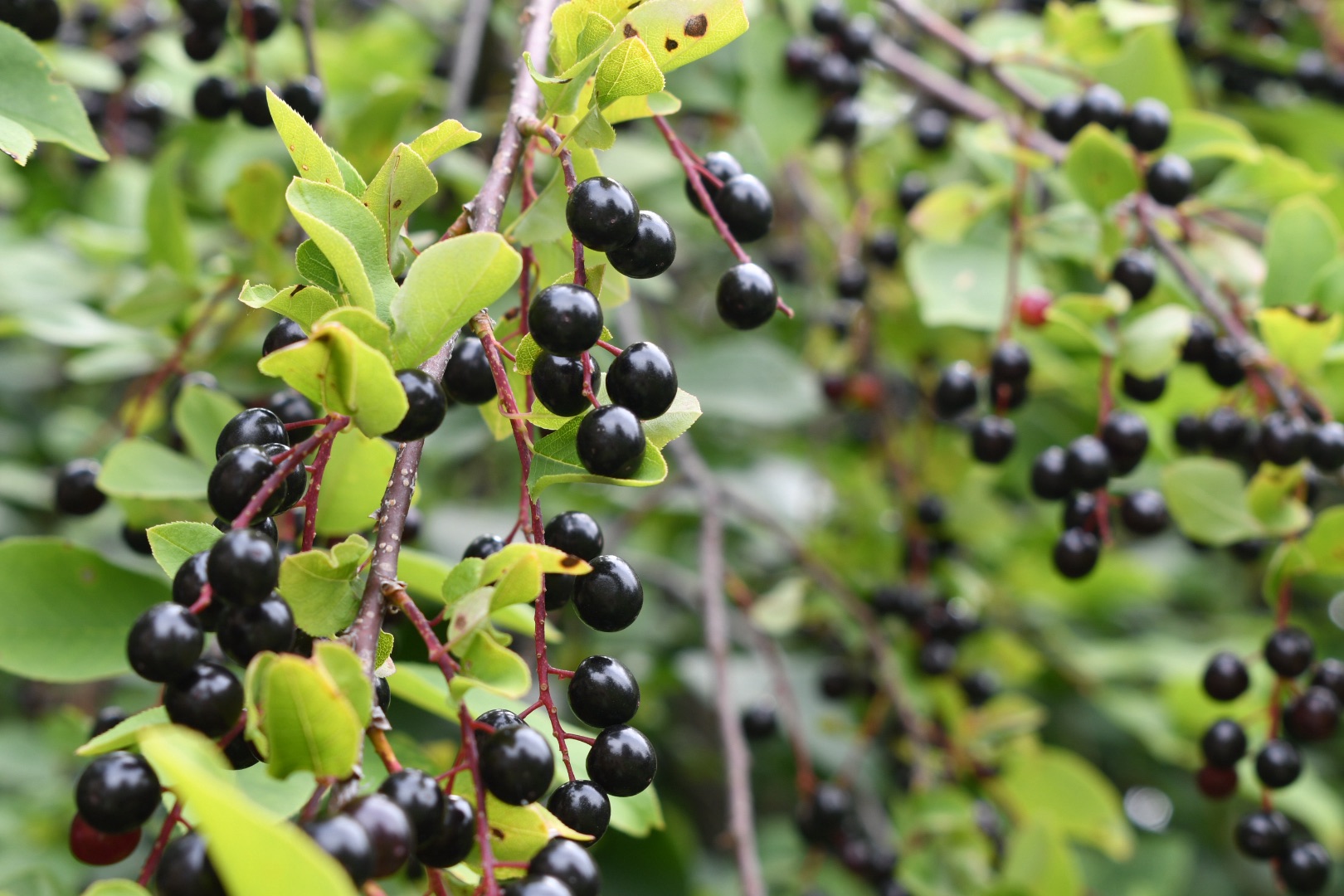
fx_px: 3061
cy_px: 448
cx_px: 672
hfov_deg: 24.8
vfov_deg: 16.7
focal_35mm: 82
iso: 140
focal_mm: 55
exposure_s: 1/60
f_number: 8
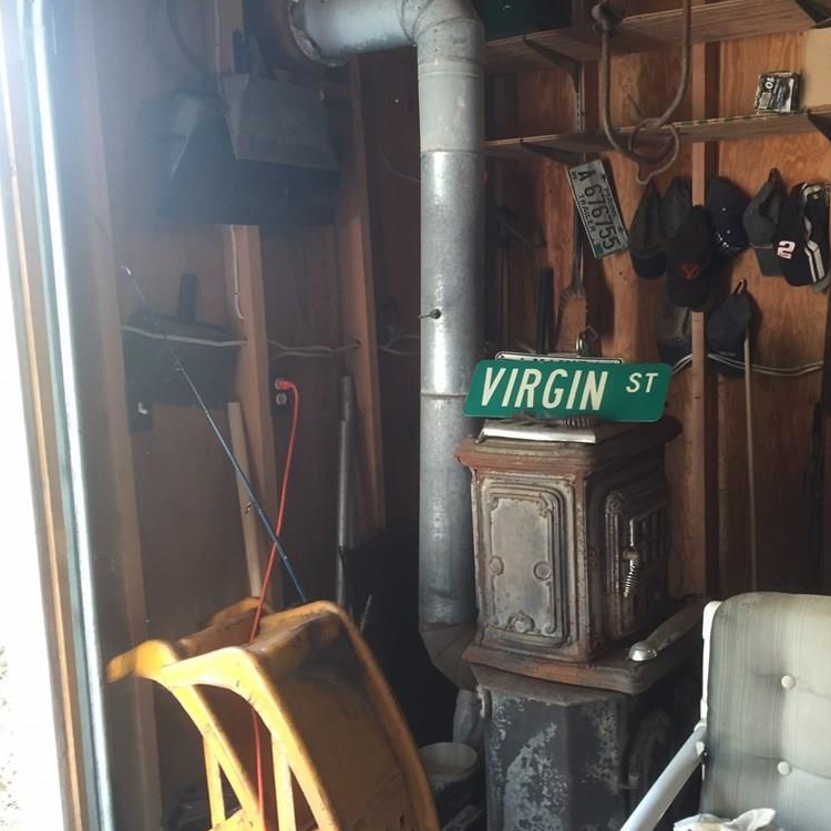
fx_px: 951
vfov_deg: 47.2
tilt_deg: -9.0
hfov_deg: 46.5
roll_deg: +3.1
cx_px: 551
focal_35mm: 35
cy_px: 419
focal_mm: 4.15
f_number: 2.2
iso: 100
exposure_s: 1/30
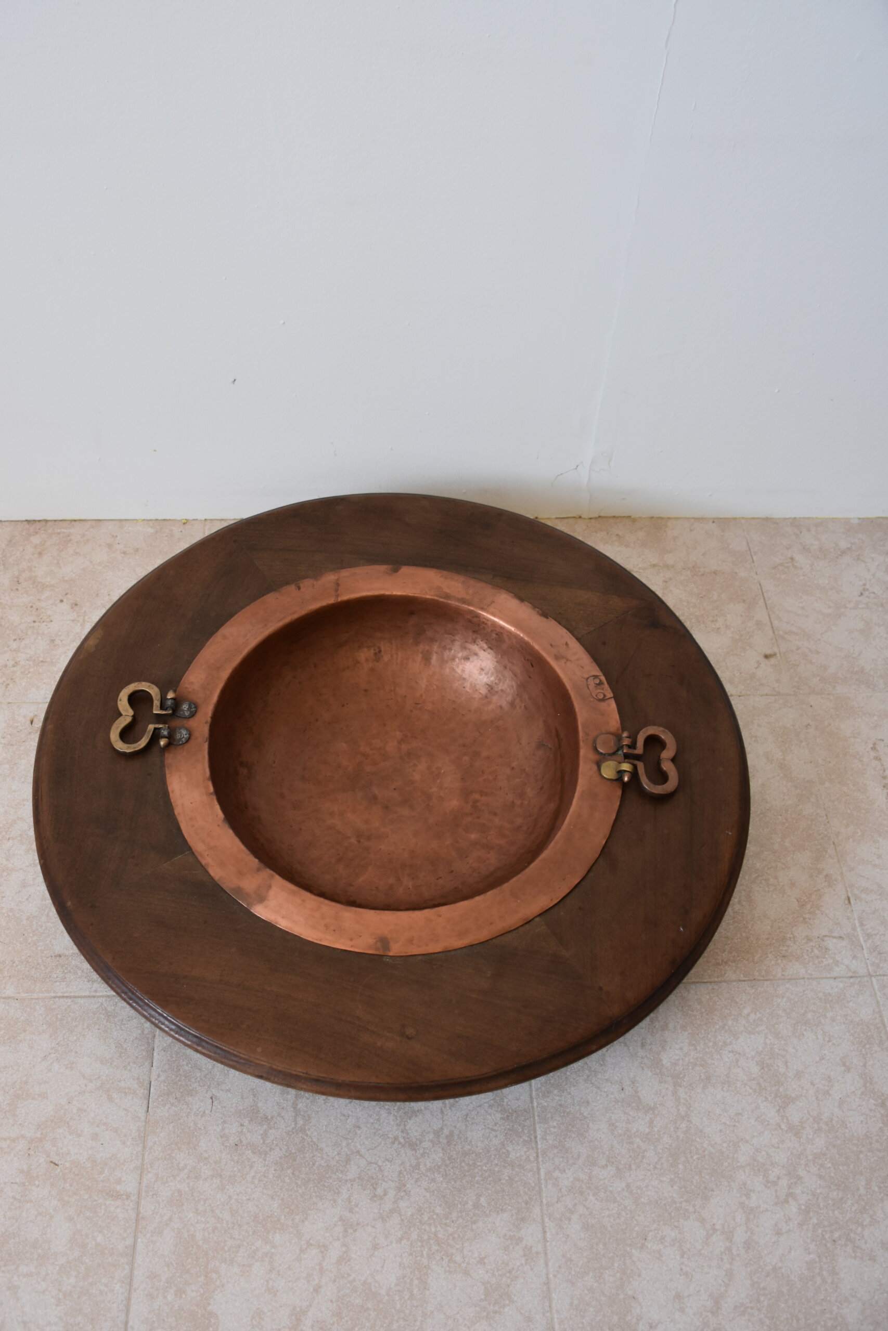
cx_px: 444
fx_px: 1221
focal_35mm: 33
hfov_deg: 40.0
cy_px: 666
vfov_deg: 57.2
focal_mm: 22
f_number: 4
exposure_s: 1/60
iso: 800
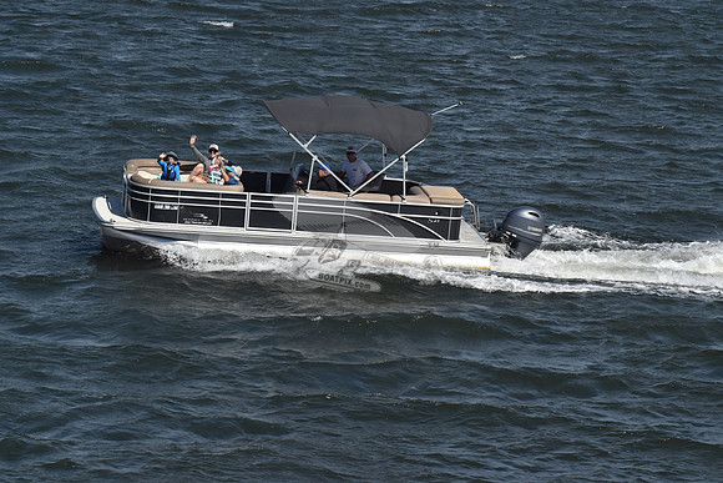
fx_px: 3314
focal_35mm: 165
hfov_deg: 12.4
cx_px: 362
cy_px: 242
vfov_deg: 8.3
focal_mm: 110
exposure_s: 1/1000
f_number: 13
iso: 400
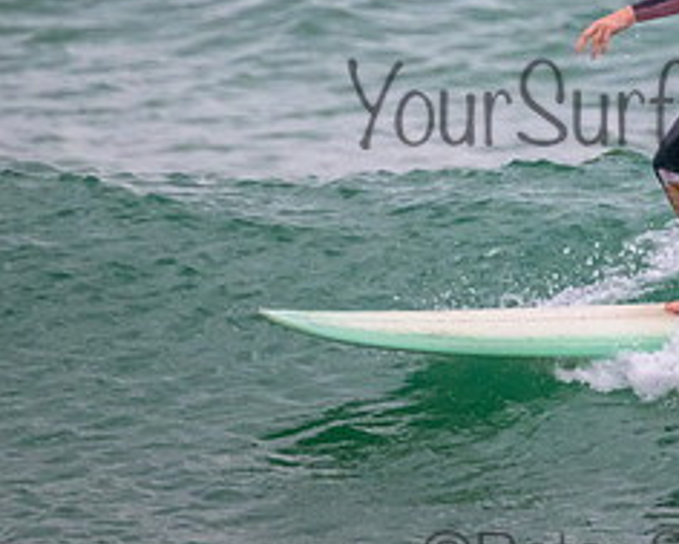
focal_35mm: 1844
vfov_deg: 0.8
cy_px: 79
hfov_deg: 1.0
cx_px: 644
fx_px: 37072
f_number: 11
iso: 8000
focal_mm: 800
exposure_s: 1/1250
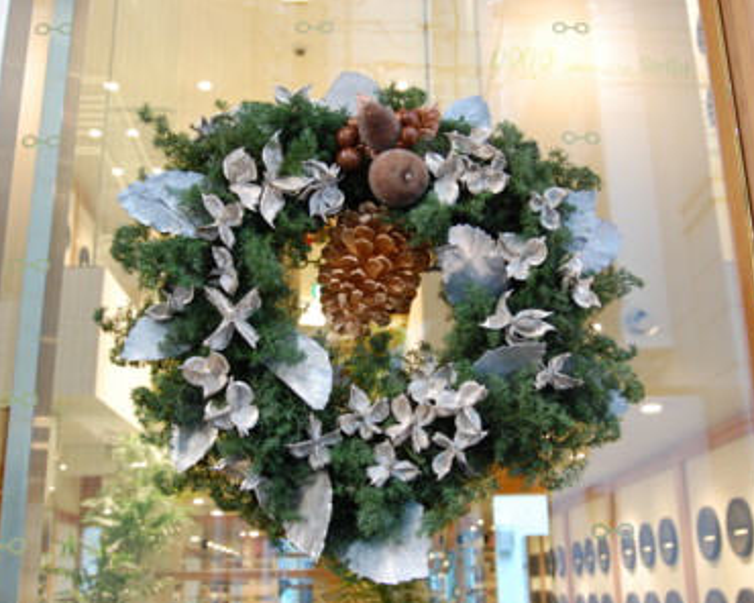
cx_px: 408
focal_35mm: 41
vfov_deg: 36.5
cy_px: 303
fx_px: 915
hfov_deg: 44.7
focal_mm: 24
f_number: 8
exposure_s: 1/20
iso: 1600
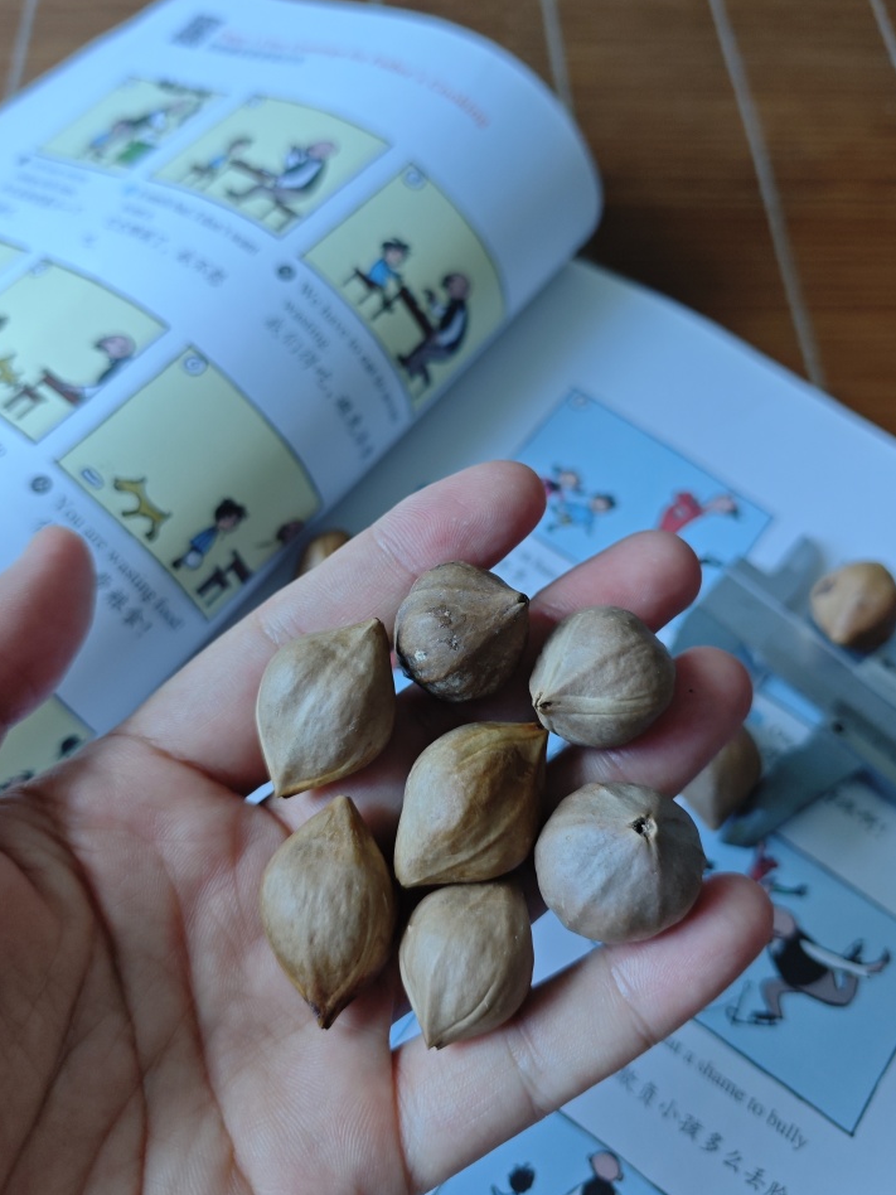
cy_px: 579
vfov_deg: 65.3
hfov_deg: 51.3
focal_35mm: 27
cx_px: 431
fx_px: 932
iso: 160
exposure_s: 1/100
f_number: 1.6
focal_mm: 5.84
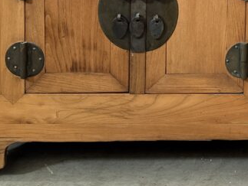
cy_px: -56
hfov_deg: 24.5
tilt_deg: -6.0
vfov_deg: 18.1
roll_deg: -2.3
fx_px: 545
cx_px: 244
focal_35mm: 76
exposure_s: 1/60
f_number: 1.78
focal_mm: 6.76
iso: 320
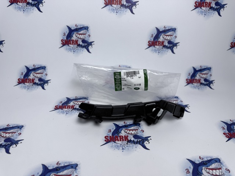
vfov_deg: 56.8
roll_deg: -2.3
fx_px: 163
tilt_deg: -29.4
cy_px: 88
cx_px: 118
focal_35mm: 24
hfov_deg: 71.6
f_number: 1.78
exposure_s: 1/351
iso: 80
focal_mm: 6.76
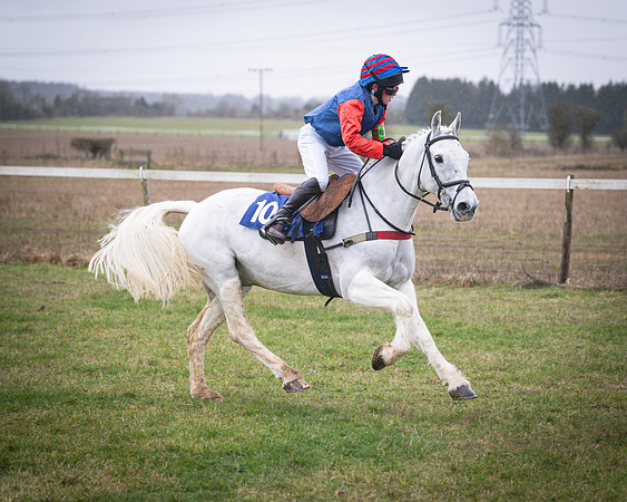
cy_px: 245
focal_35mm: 123
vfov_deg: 12.6
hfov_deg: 15.7
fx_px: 2277
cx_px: 302
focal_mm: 84
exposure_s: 1/1000
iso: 1250
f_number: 2.8
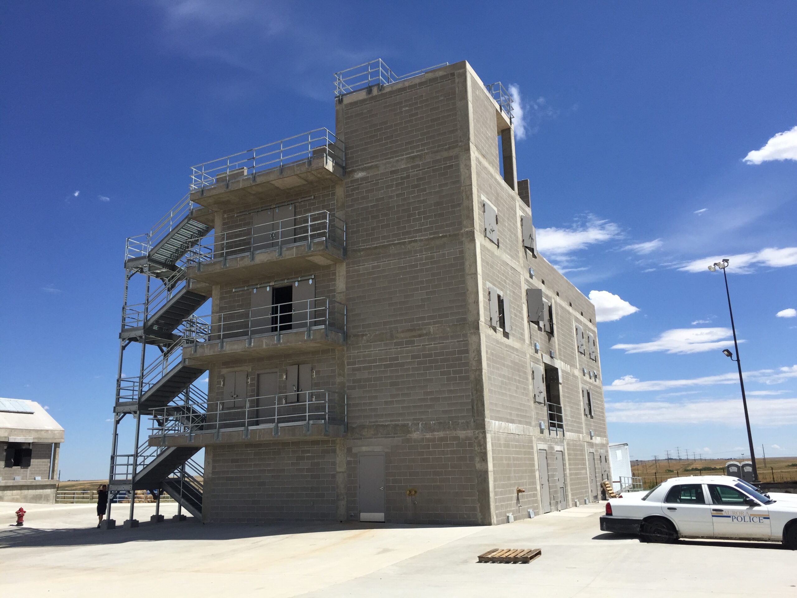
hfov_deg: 61.7
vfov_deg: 48.2
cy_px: 299
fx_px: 668
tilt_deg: +16.1
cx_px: 398
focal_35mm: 29
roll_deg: -1.0
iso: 32
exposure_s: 1/2825
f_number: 2.2
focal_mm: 4.15
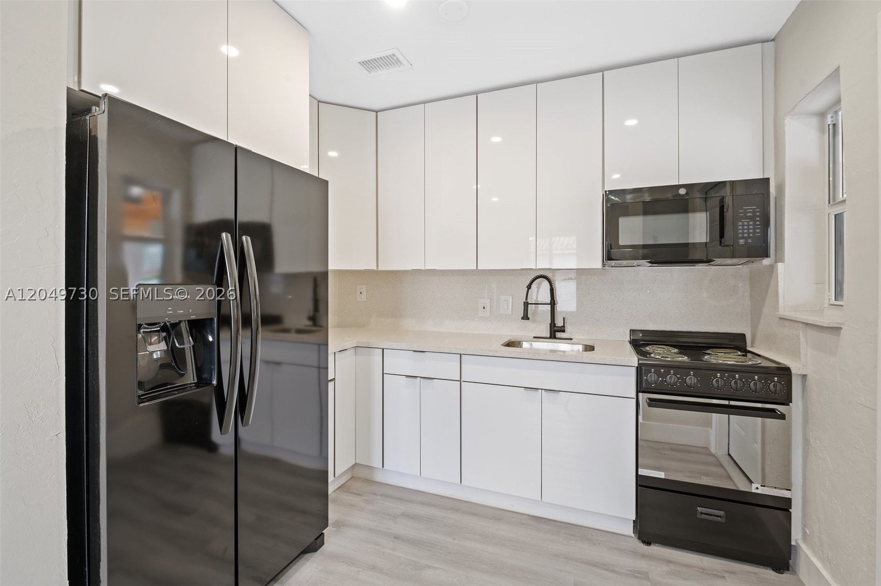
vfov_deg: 73.6
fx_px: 391
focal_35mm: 16
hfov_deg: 96.8
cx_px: 440
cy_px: 293
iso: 200
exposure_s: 1/1.25
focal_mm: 16
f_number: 8
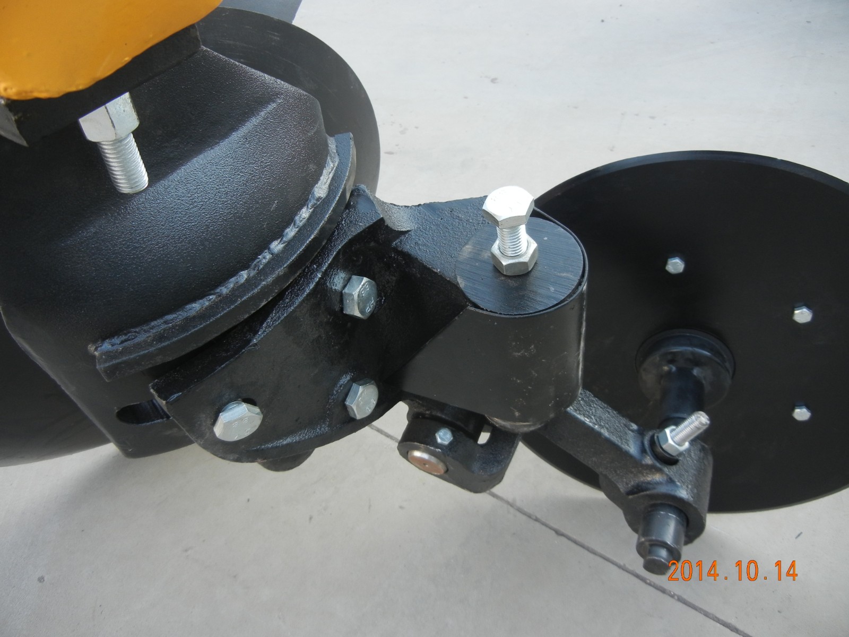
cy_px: 318
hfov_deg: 60.0
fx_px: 736
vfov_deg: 46.8
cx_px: 424
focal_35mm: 30
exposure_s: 1/84.6
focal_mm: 5.4
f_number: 3.5
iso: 160
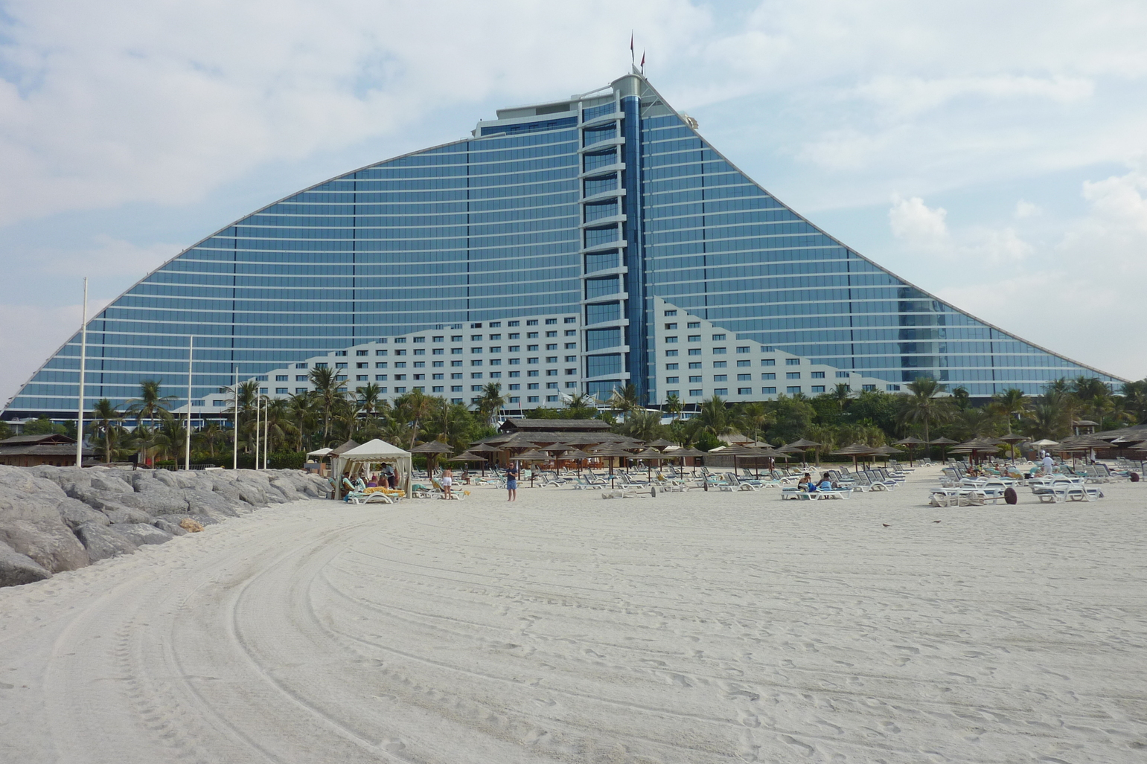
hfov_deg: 67.4
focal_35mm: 27
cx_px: 557
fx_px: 860
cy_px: 377
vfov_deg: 47.9
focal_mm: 4.1
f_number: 5
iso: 80
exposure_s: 1/500
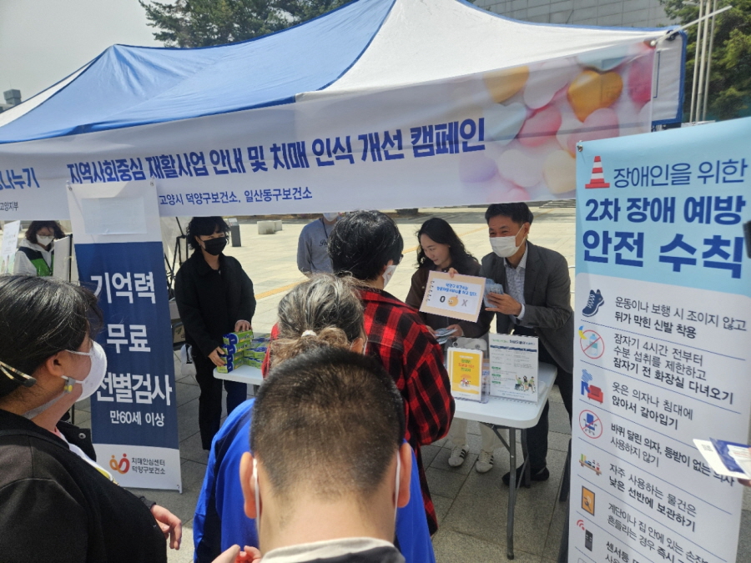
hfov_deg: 73.9
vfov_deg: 58.9
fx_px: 499
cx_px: 376
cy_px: 282
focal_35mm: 23
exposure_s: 1/1272
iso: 25
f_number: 1.8
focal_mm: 5.4
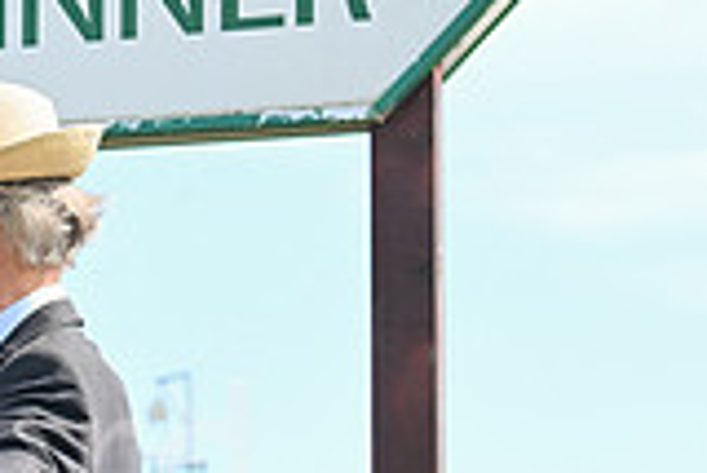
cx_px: -314
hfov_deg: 7.5
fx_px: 5347
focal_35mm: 272
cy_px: 497
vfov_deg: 5.1
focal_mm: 75
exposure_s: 1/1000
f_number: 5.6
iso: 400
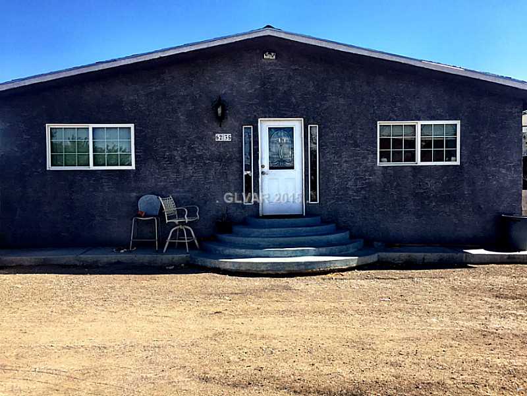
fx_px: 442
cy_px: 198
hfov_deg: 61.7
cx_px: 264
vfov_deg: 48.2
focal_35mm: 29
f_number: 2.2
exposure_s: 1/1199
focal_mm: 4.15
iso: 32
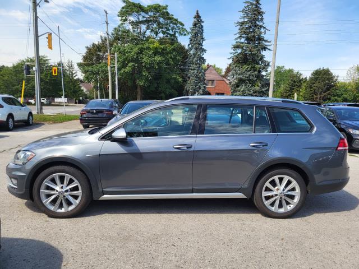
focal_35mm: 26
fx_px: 270
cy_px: 134
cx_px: 180
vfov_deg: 53.1
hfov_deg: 67.3
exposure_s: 1/1361
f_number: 1.8
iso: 40
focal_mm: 5.4
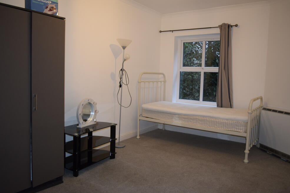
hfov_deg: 65.4
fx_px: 226
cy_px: 94
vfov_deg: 46.4
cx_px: 146
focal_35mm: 28
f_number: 3.5
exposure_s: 1/60
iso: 800
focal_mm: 18
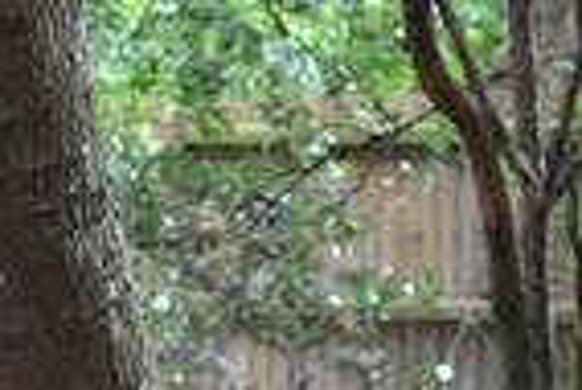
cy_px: 864
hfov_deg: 6.9
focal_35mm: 296
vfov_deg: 4.6
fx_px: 4787
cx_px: 29
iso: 500
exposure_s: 1/60
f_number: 1.8
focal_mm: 35
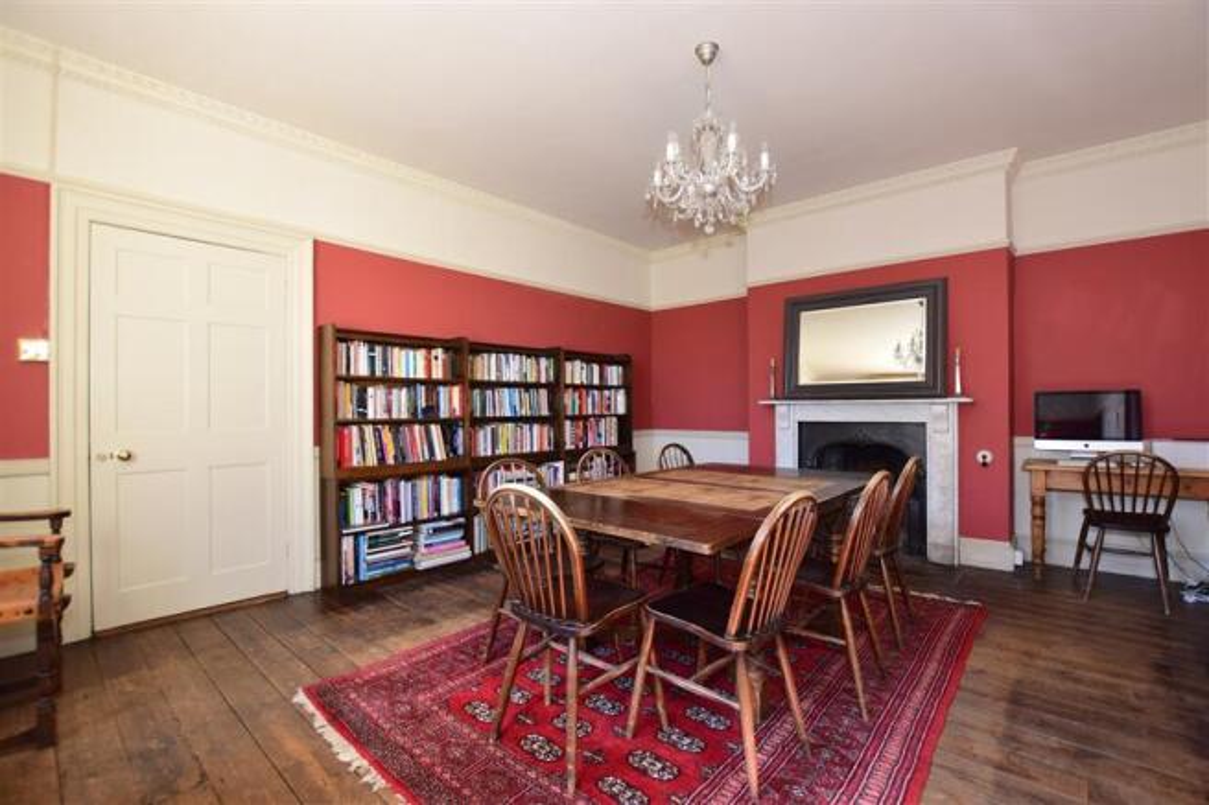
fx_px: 504
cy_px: 402
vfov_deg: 77.3
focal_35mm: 15
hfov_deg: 100.4
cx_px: 604
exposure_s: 1/30
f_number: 5
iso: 200
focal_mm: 10
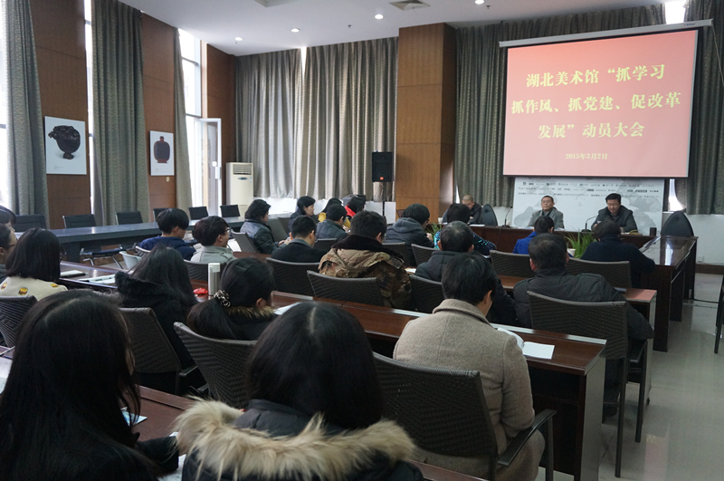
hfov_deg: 62.0
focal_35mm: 30
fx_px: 602
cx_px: 362
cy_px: 240
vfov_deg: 43.5
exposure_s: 1/160
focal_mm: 20
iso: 2000
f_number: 4
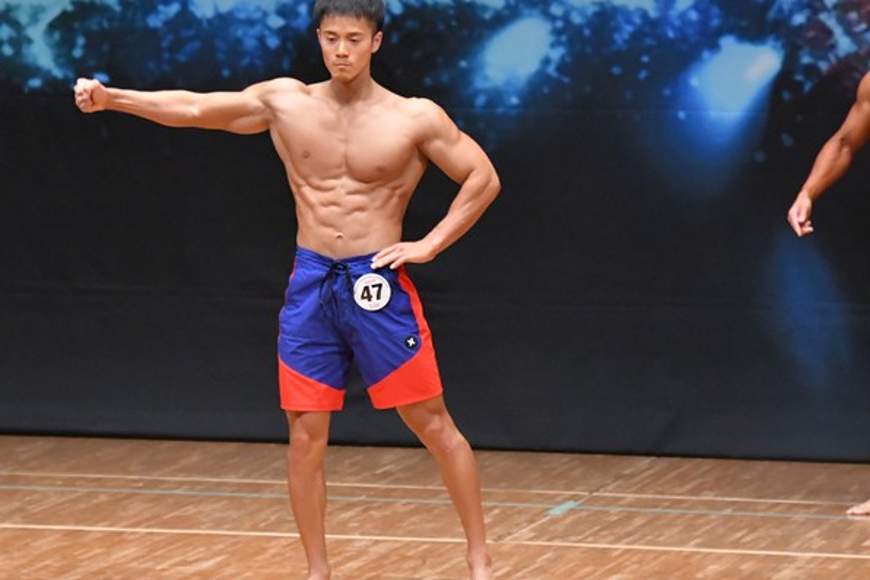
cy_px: 302
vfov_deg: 3.9
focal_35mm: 351
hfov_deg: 5.9
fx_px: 8480
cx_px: 379
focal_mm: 180
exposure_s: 1/400
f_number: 5.6
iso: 8000
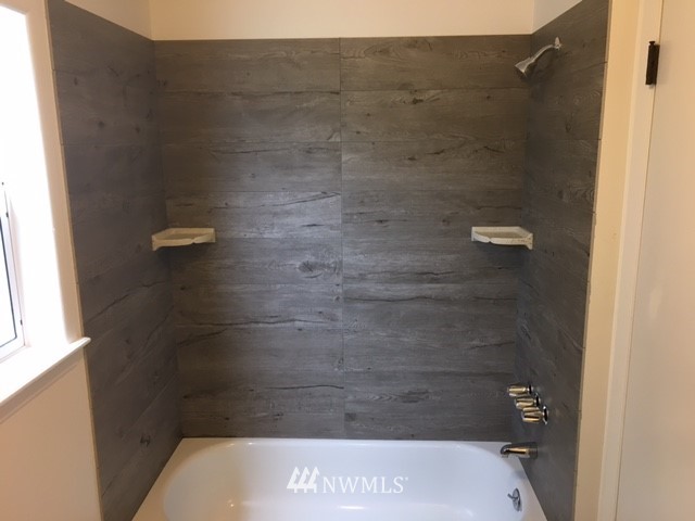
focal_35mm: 29
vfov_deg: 48.2
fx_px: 582
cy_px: 260
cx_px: 348
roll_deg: +1.0
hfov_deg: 61.7
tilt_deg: -11.4
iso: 64
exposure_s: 1/30
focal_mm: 4.15
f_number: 2.2
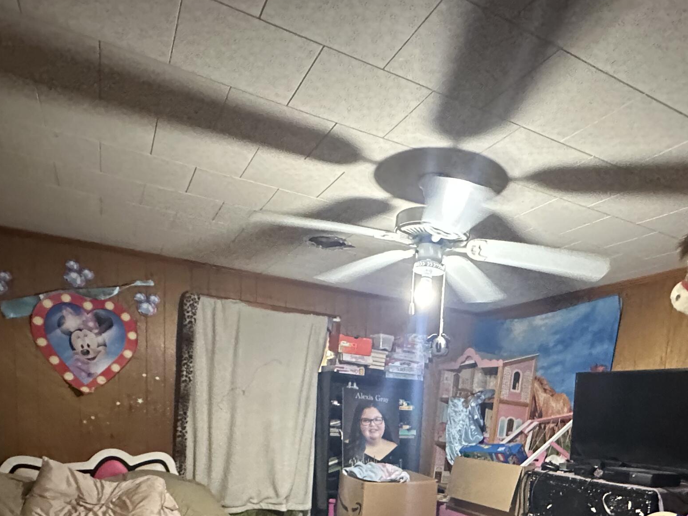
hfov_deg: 64.6
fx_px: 537
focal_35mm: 27
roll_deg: -4.9
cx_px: 420
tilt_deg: -10.0
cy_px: 484
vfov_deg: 45.5
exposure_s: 1/40
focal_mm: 2.22
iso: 1000
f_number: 2.2
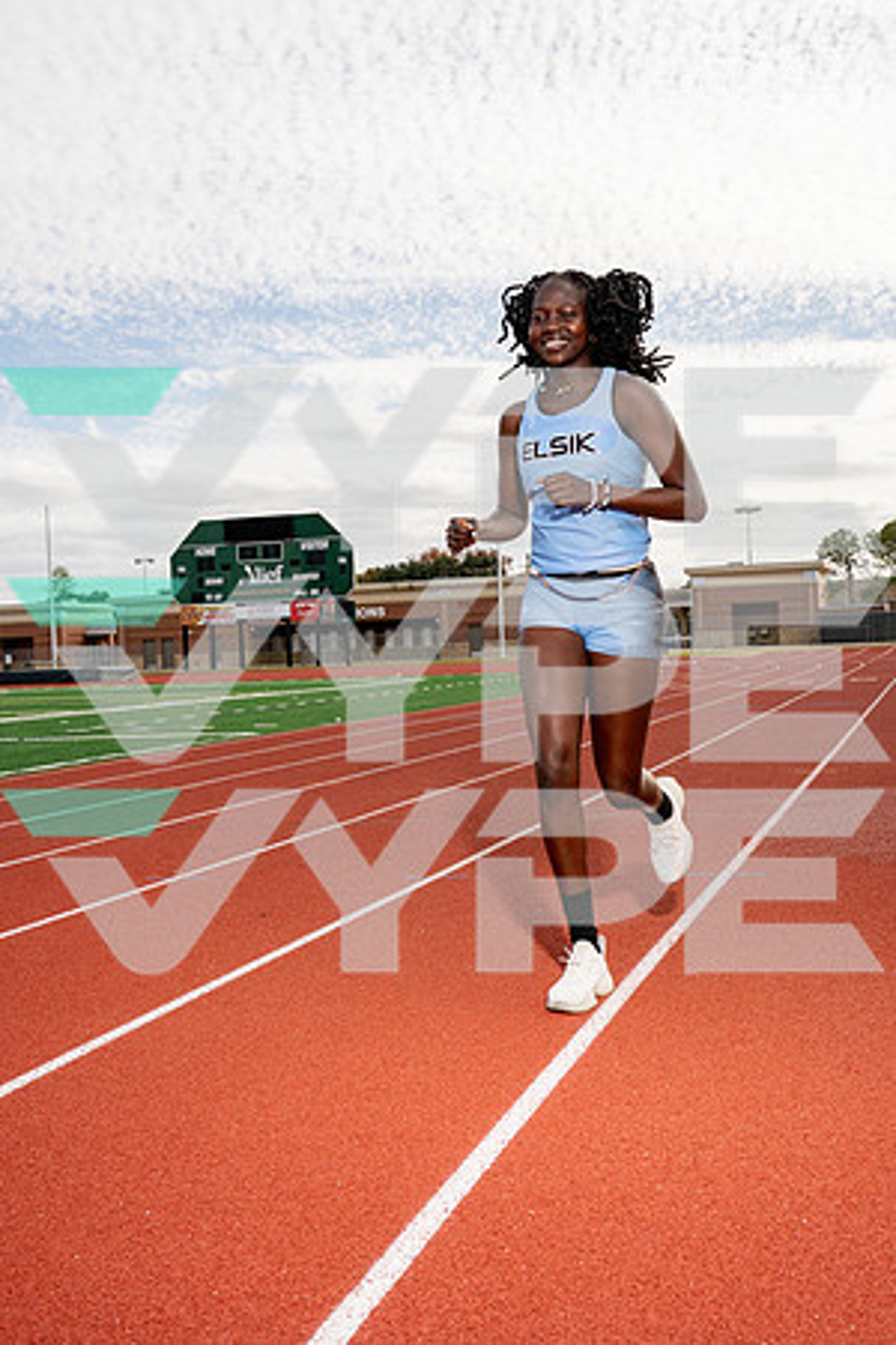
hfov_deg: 31.9
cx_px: 448
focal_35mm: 42
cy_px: 672
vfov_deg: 46.4
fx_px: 1568
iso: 160
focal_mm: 42
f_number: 8
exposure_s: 1/1250
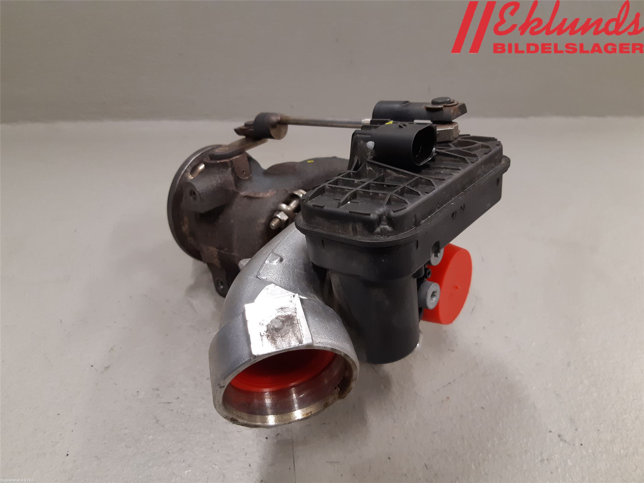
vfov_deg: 53.1
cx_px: 322
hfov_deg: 67.3
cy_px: 242
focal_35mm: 26
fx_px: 484
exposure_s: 1/50
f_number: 1.7
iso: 125
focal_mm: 3.93
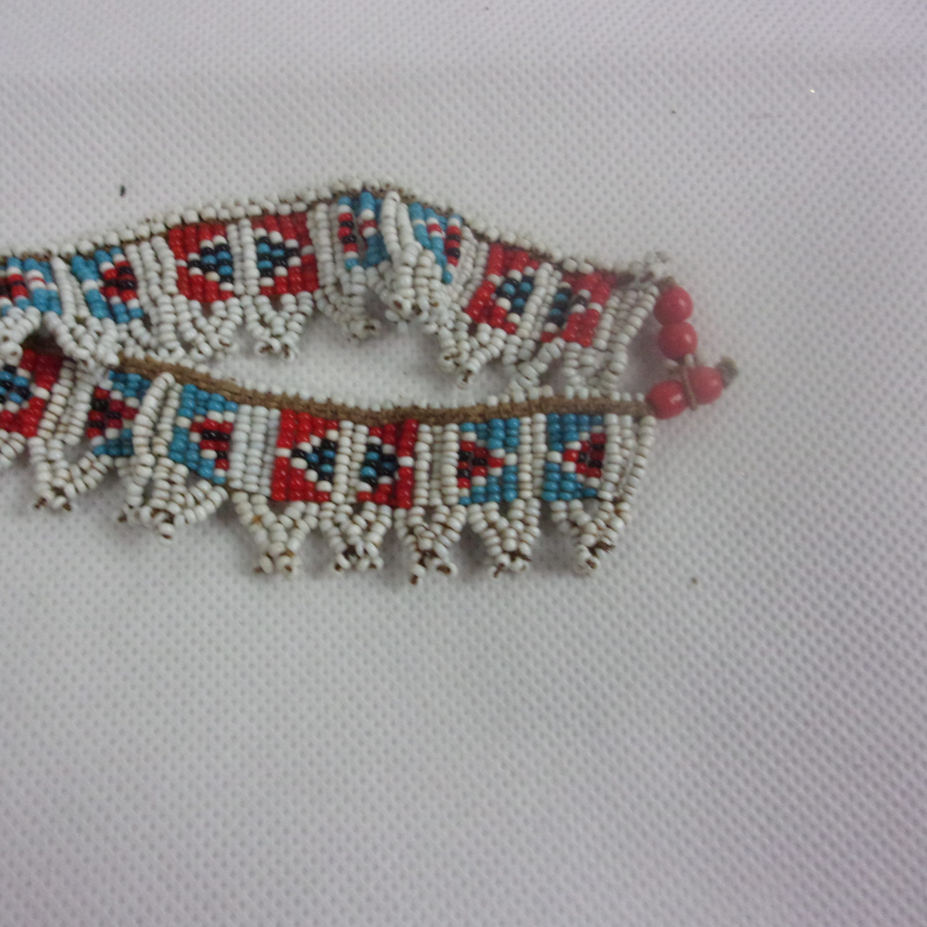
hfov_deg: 48.3
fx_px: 1030
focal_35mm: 34
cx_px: 398
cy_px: 463
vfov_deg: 48.5
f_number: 3.9
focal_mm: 5.1
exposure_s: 1/125
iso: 480
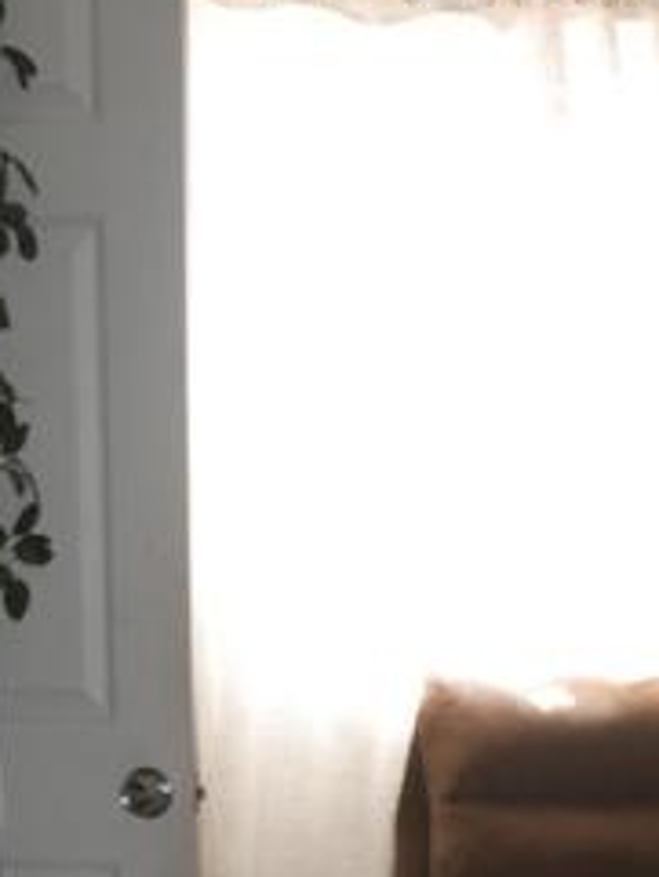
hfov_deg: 14.5
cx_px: 431
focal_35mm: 102
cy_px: 1463
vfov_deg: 16.7
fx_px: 2587
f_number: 2.8
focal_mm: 12
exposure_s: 1/60
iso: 400
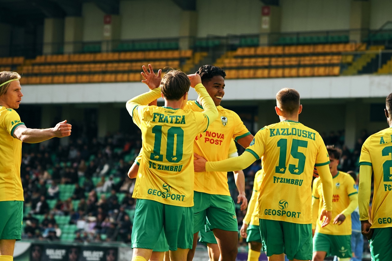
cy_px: 130
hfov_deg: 8.4
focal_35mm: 246
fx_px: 2678
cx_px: 196
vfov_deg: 5.6
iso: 800
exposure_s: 1/2000
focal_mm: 164
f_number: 5.6
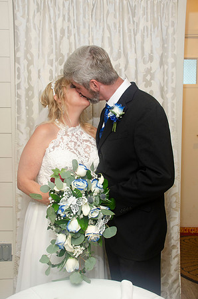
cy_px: 150
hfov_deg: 36.7
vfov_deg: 53.2
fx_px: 298
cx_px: 99
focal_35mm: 36
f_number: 5.6
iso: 400
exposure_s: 1/30
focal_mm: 24
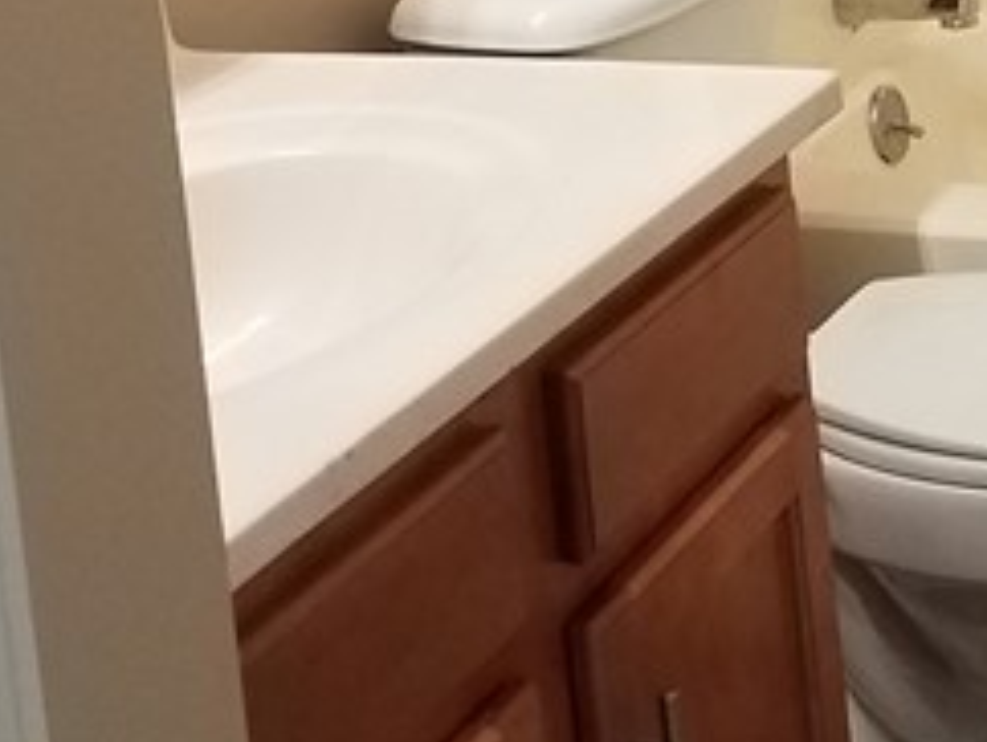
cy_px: -281
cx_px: 975
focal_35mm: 110
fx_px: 3140
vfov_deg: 12.9
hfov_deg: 17.5
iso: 160
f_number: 1.7
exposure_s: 1/30
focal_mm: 4.2
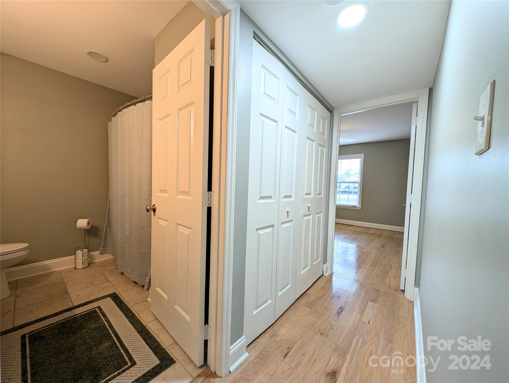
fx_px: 177
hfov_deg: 110.5
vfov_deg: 94.6
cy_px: 192
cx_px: 254
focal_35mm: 12
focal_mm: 2.23
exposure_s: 1/40
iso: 43
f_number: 1.95
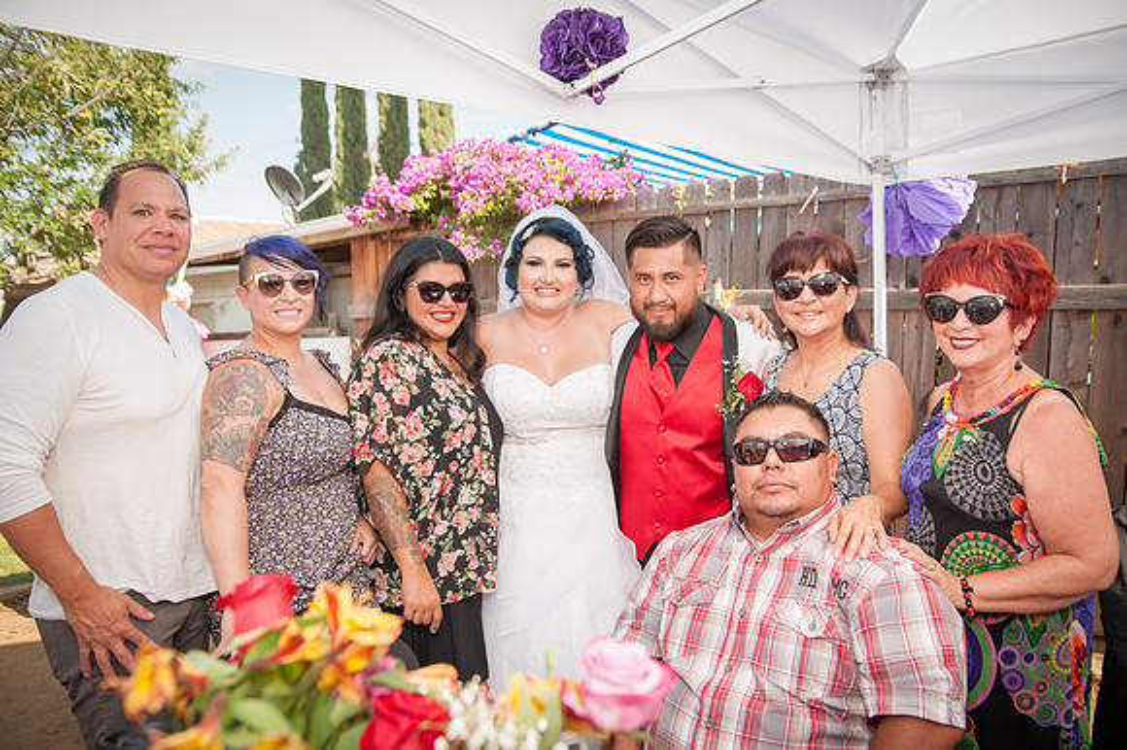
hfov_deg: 65.5
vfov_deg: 46.3
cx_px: 564
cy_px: 375
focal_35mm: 28
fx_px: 877
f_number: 5
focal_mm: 28
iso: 200
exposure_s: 1/400
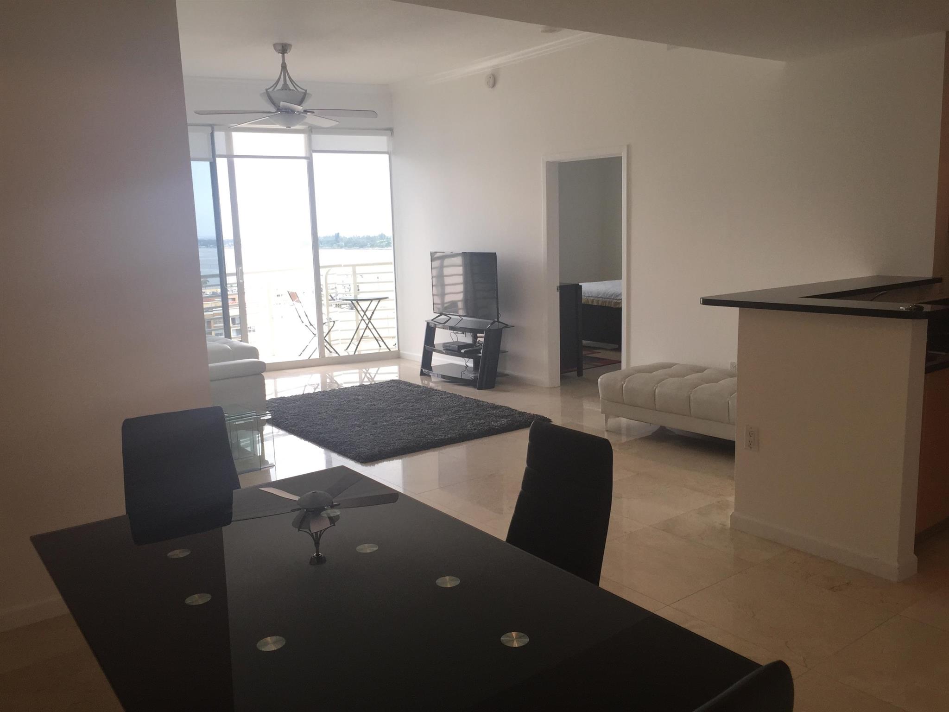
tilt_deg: -10.2
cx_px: 474
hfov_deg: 61.7
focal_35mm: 29
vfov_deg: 48.2
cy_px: 356
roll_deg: +0.9
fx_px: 795
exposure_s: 1/120
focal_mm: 4.15
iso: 40
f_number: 2.2
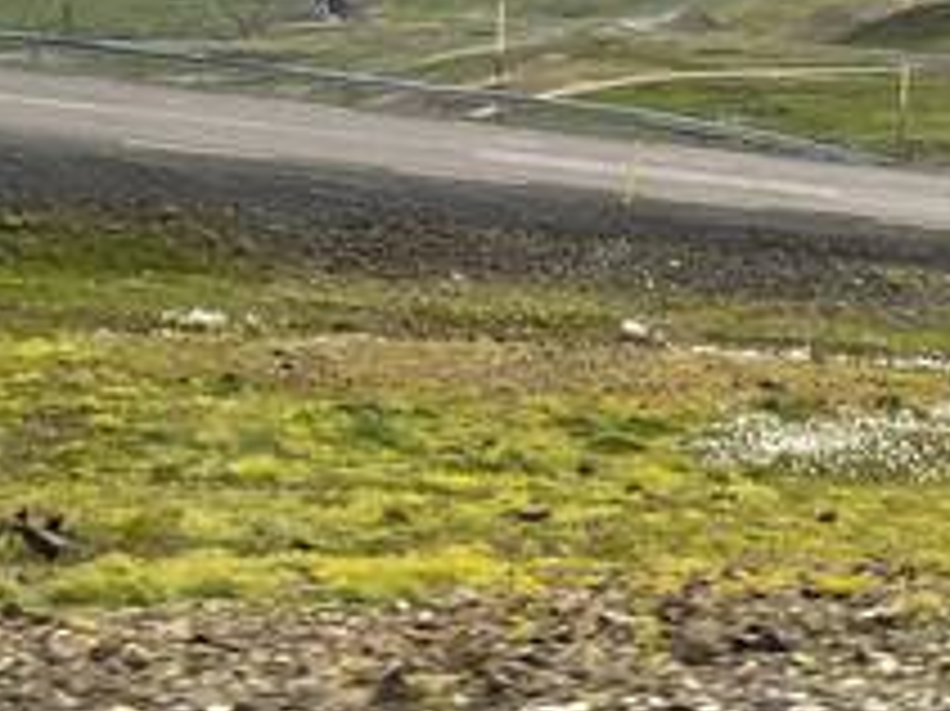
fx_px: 1810
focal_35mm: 66
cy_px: 108
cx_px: 815
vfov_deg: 21.8
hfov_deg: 28.5
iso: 25
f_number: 1.8
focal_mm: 3
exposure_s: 1/120
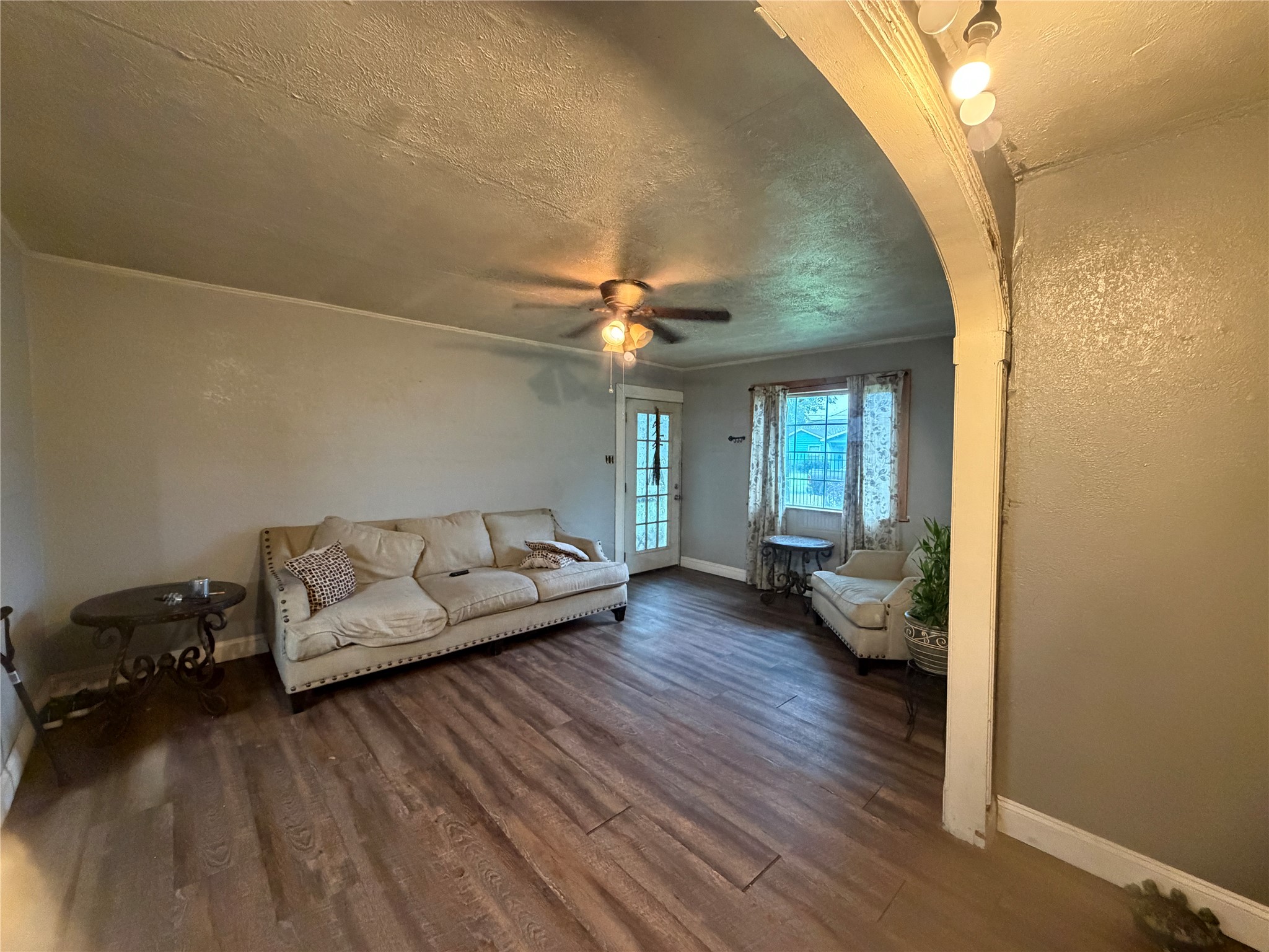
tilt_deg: -2.3
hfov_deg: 102.1
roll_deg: +0.0
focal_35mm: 14
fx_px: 513
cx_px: 634
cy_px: 476
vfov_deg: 85.7
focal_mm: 2.22
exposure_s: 1/60
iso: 800
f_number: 2.2
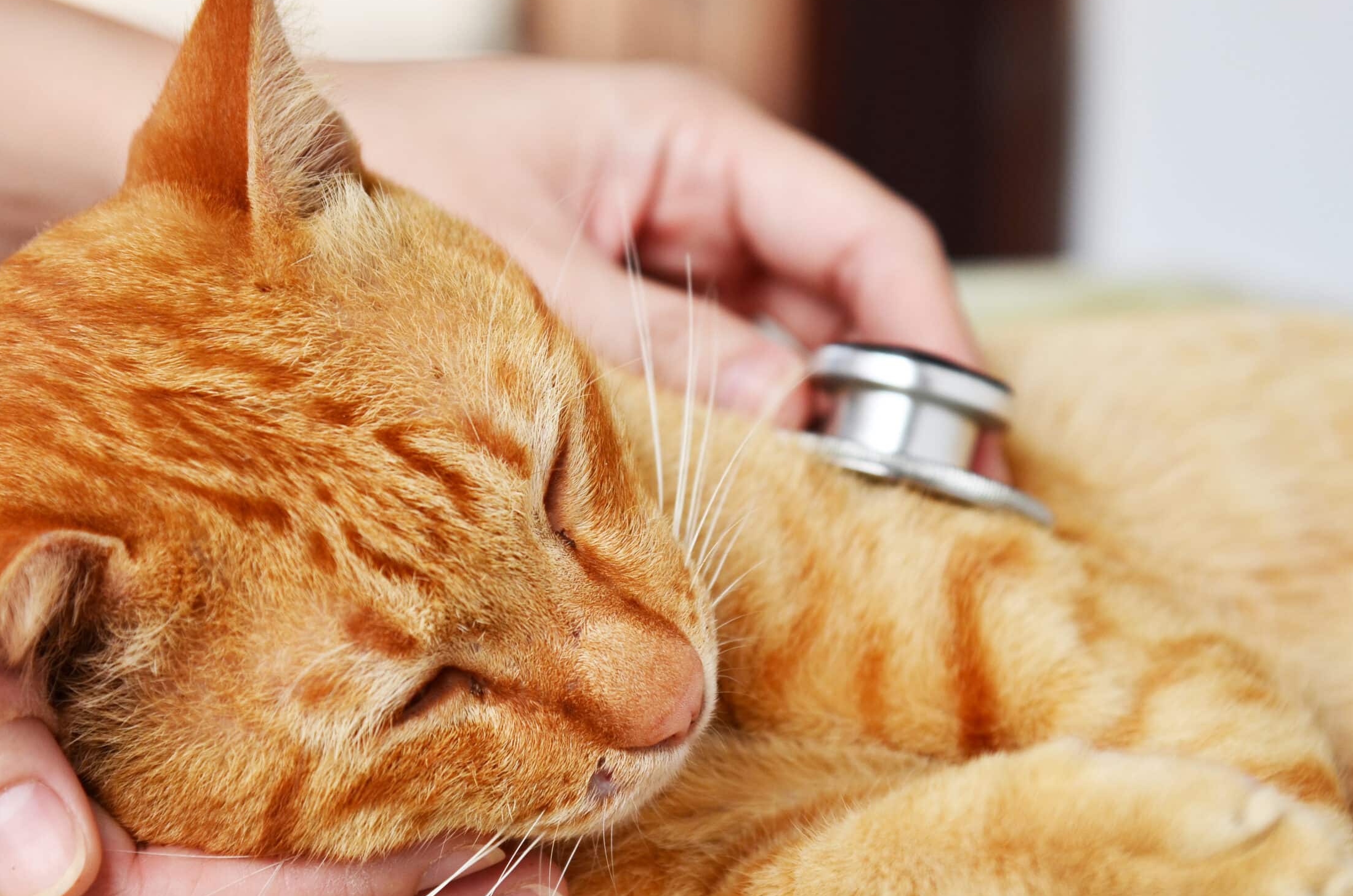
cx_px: 570
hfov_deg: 13.8
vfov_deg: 9.2
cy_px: 435
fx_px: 5572
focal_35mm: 149
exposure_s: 1/400
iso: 250
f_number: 5
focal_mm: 85
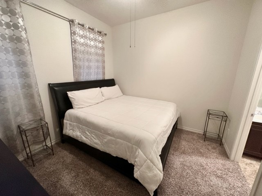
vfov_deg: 85.7
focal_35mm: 14
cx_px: 131
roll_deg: -0.1
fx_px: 106
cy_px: 98
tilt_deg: -13.9
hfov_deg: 102.1
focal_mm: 2.22
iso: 500
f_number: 2.2
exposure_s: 1/60
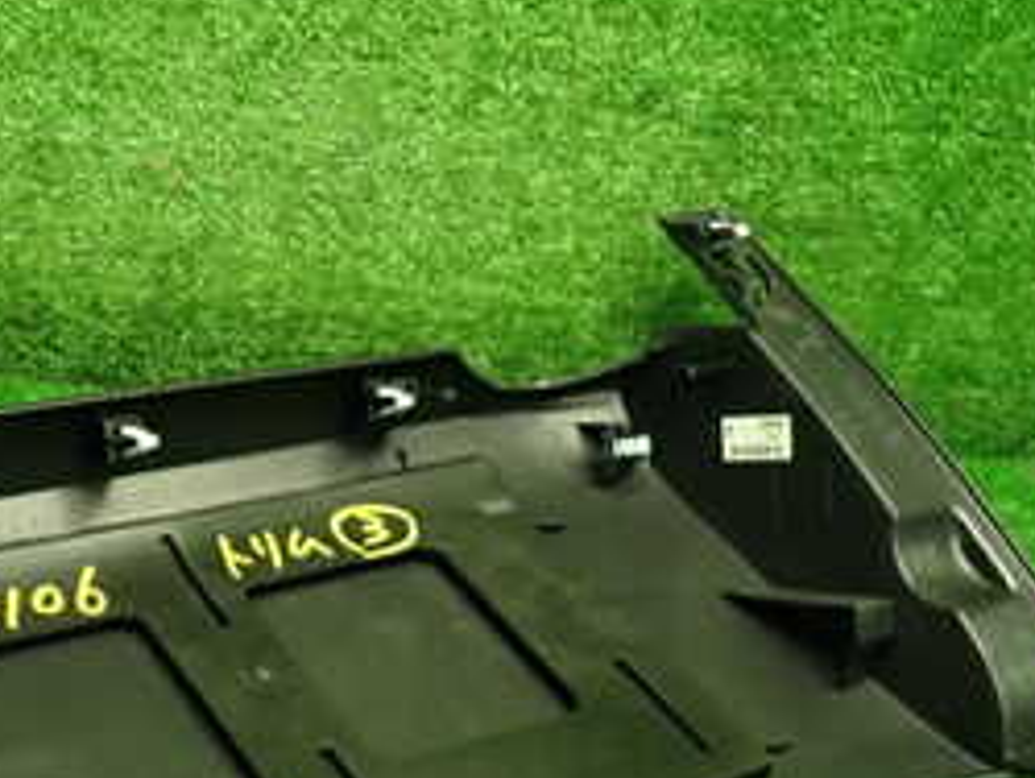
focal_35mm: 60
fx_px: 1796
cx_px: 153
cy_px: 637
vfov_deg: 24.0
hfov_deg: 31.0
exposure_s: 1/30
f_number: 2
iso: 200
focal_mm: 4.5
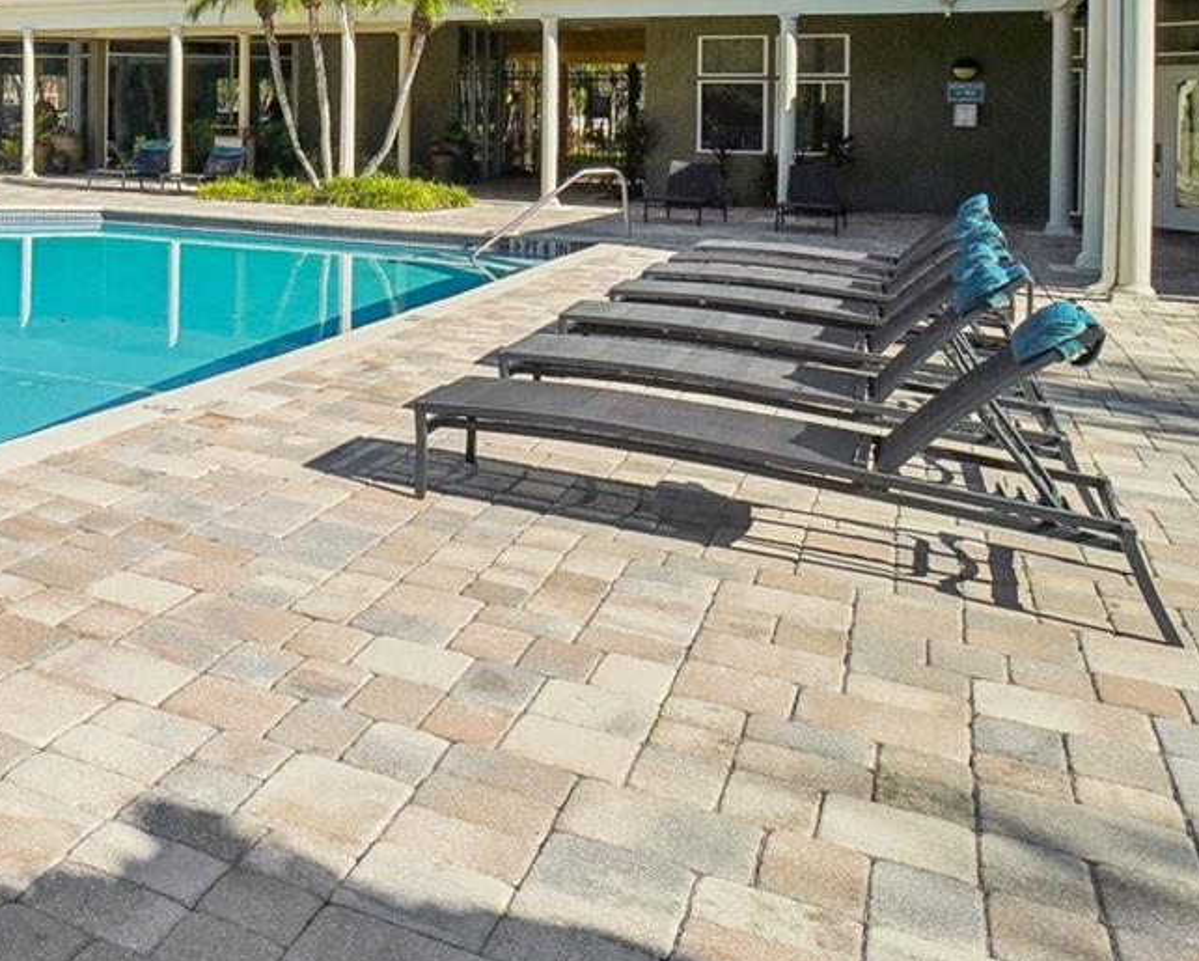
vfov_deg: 40.8
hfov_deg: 42.3
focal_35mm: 35
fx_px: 1243
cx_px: -73
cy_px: 216
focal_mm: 10
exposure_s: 1/1500
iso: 400
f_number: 8
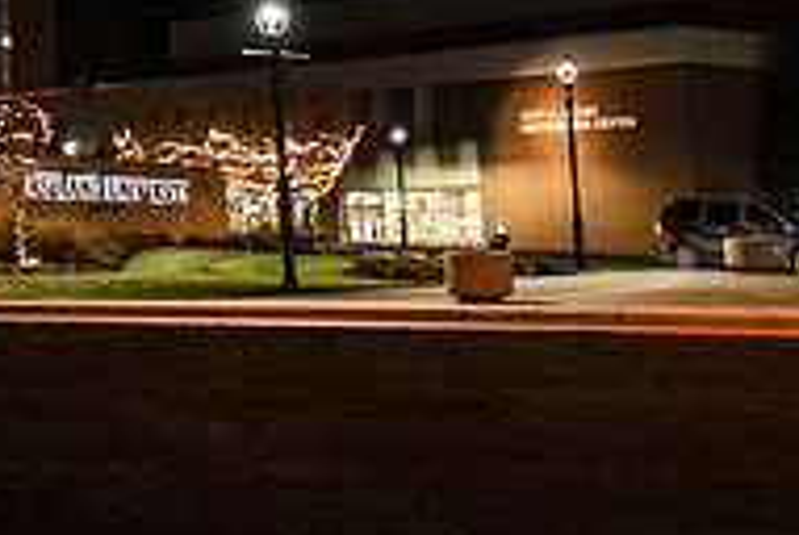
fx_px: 2156
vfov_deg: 13.4
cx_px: -50
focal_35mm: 97
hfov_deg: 20.2
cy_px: -240
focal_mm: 32
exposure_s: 1/40
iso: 6400
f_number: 5
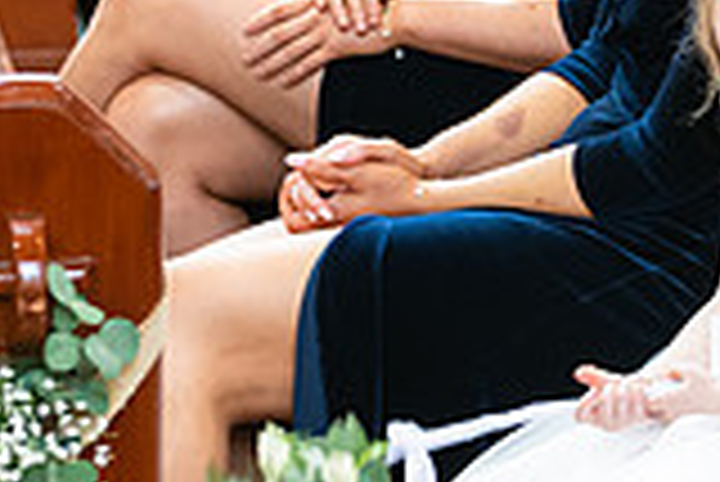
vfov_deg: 6.5
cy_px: -47
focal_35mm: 210
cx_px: 688
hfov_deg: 9.7
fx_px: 4204
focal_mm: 58
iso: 800
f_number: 3.5
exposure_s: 1/50
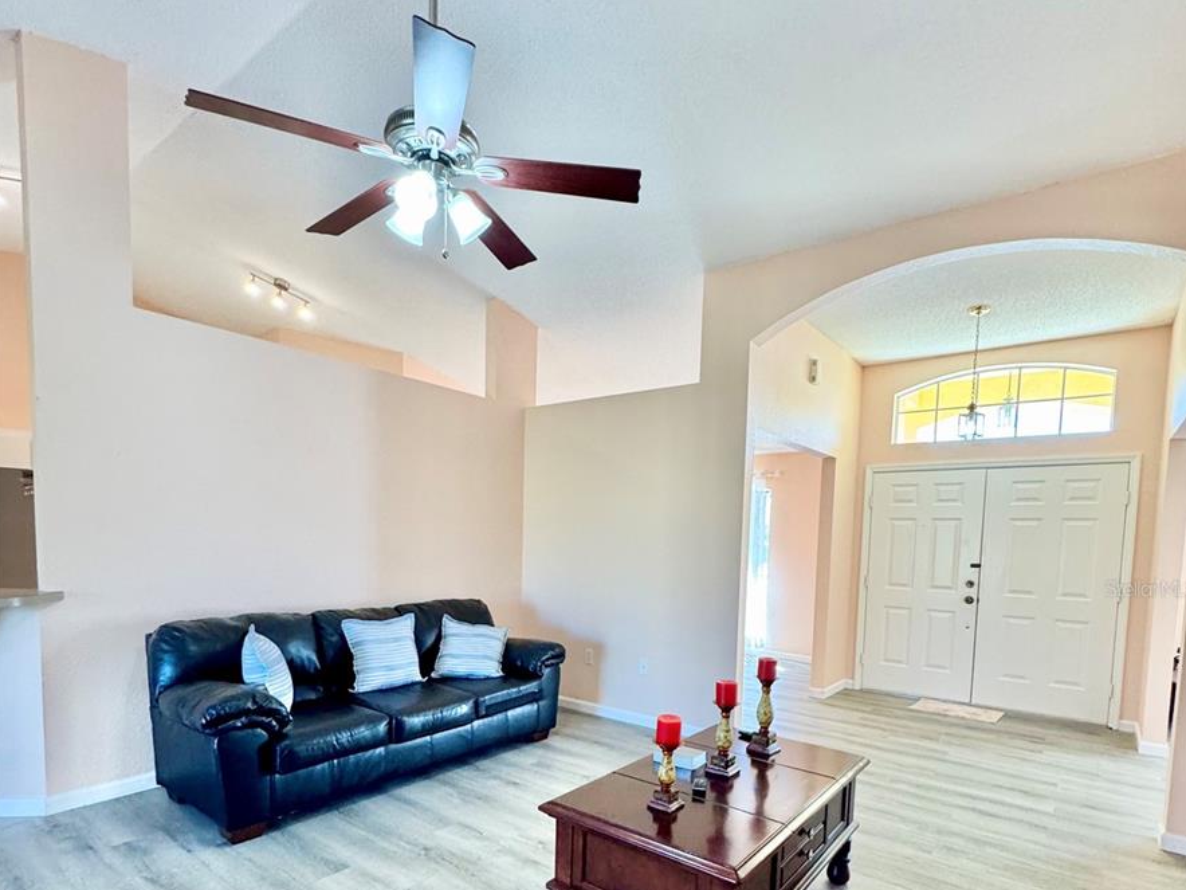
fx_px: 651
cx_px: 597
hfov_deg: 84.7
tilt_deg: -4.9
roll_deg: -0.3
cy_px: 588
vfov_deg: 67.0
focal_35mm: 19
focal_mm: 2.22
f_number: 2.2
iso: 250
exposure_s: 1/120
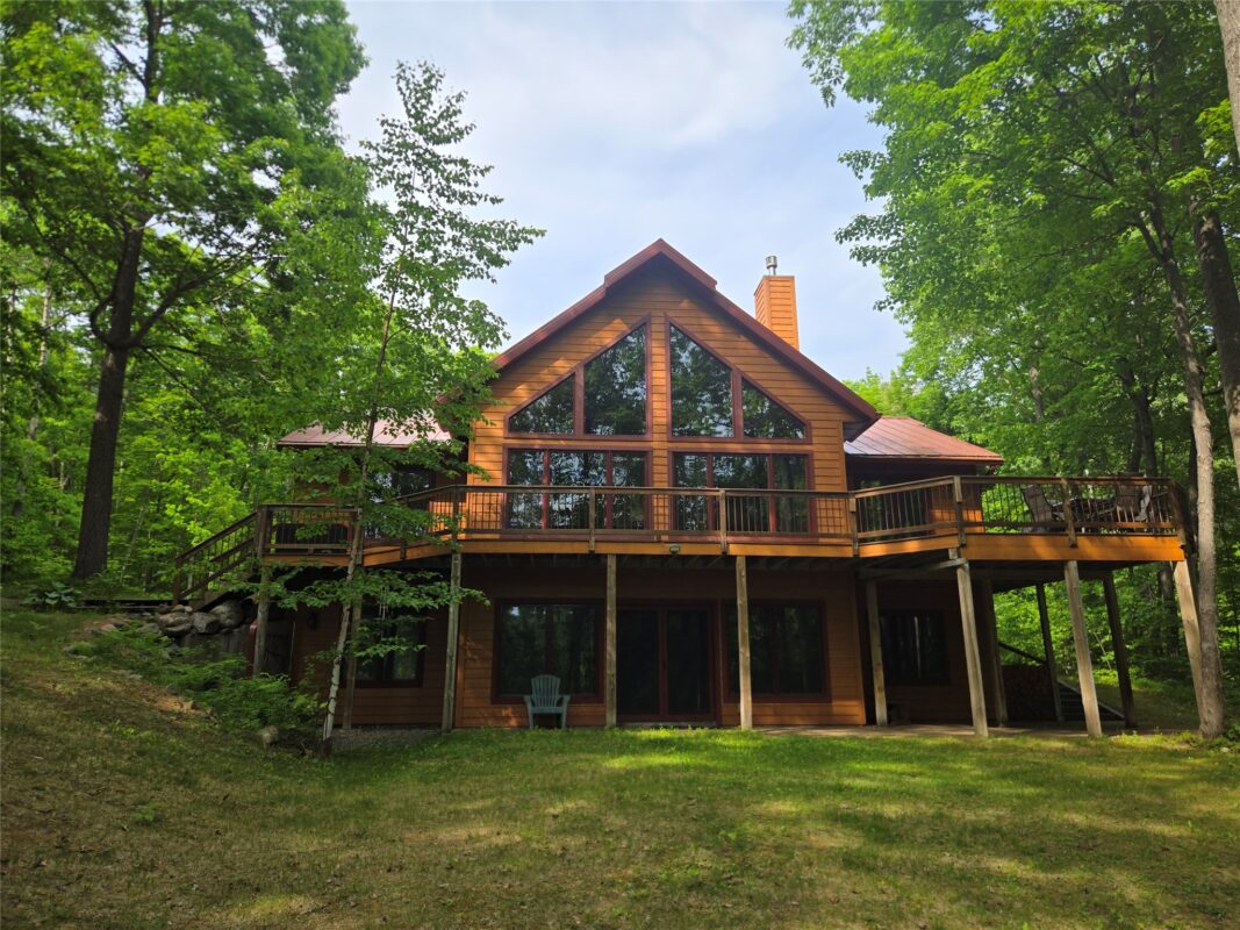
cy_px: 465
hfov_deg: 73.9
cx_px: 620
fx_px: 824
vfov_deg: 58.9
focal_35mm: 23
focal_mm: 5.4
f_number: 1.8
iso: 25
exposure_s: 1/1212
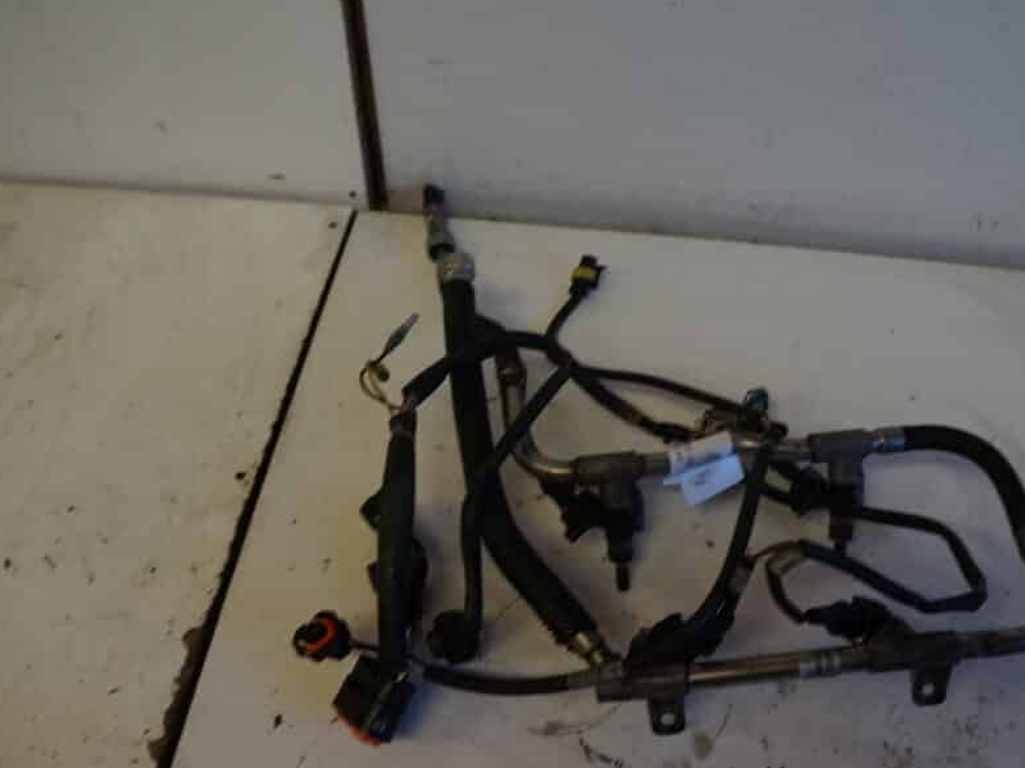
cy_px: 396
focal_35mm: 34
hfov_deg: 53.5
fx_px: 1006
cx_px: 632
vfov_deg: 41.8
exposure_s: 1/60
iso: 800
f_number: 4
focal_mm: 18
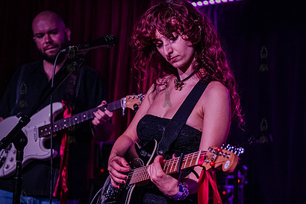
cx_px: 166
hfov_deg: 26.3
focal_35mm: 77
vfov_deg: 17.7
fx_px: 655
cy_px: 94
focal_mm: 54
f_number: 3.2
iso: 16000
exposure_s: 1/320
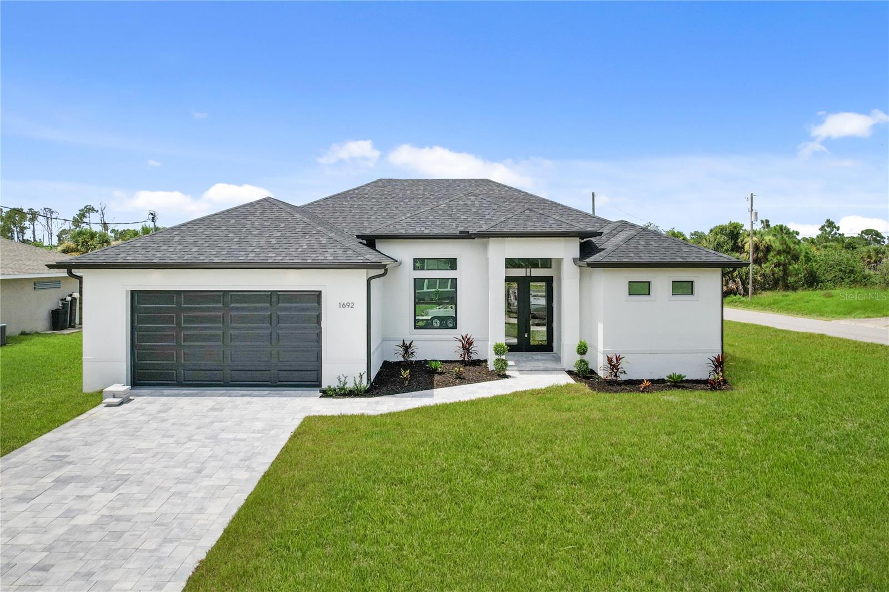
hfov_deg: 78.6
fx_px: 543
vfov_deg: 57.2
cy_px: 296
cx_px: 444
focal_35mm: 22
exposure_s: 1/500
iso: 100
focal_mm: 8.38
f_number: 2.8
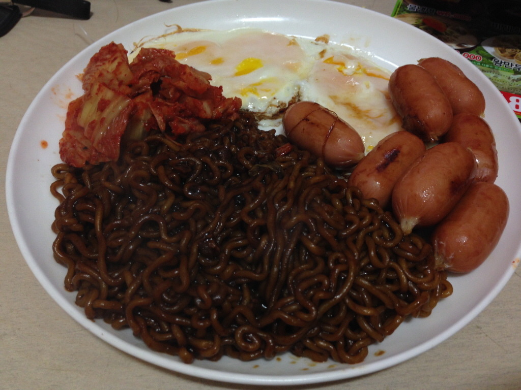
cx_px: 260
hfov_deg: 55.4
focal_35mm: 33
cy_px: 195
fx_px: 497
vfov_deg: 42.9
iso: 80
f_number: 2.4
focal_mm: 4.12
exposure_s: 1/20
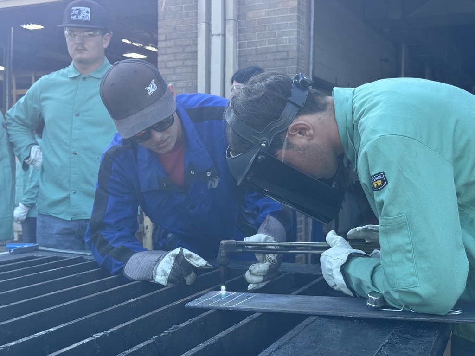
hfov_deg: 39.7
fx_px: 659
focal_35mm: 48
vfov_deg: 30.3
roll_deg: -0.1
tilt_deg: -1.3
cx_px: 238
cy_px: 178
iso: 64
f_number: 1.78
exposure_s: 1/672
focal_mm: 6.76
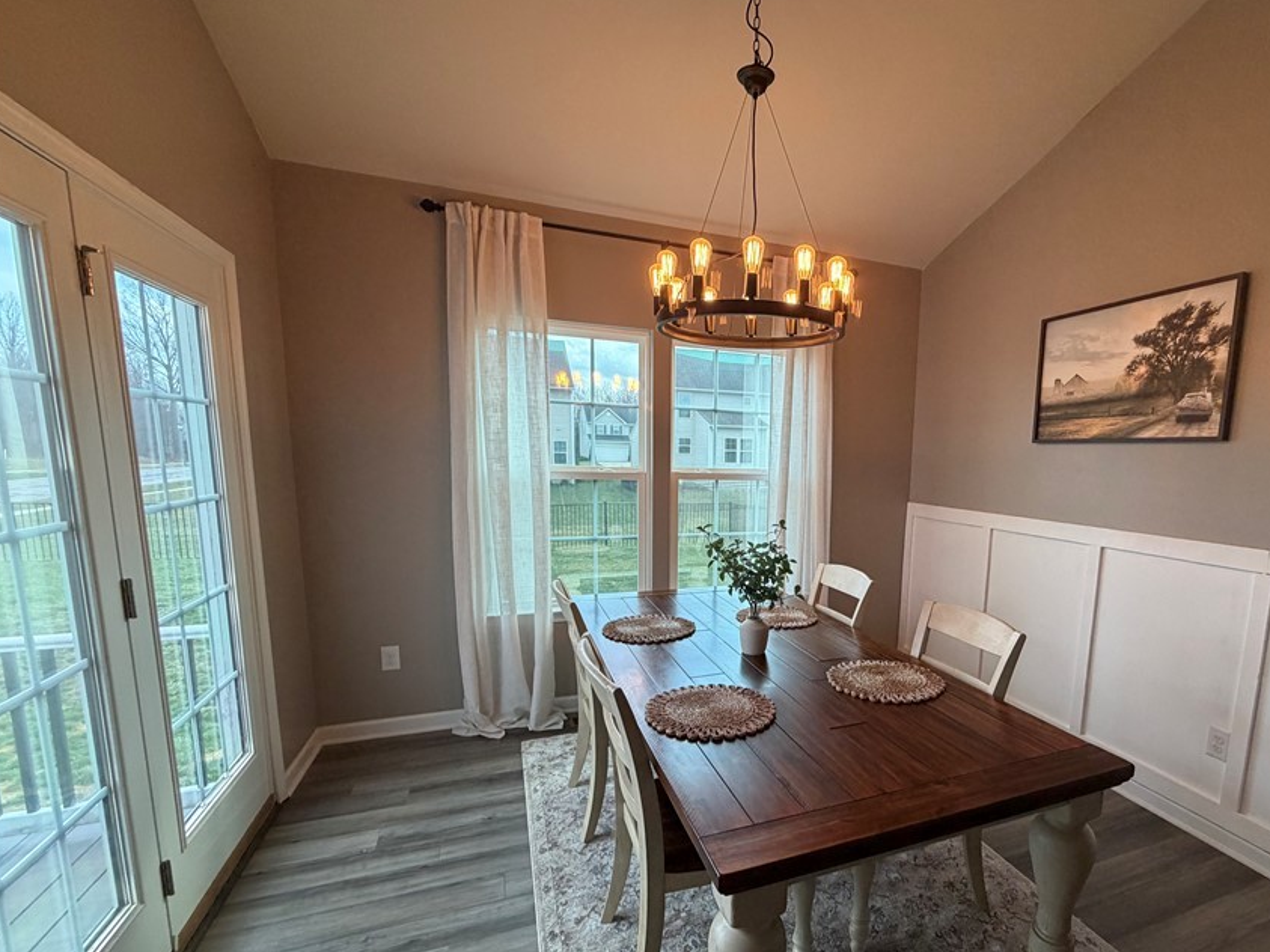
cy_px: 544
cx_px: 762
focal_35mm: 17
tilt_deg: -8.5
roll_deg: -1.9
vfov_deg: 74.3
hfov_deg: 89.9
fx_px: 624
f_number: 2.2
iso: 200
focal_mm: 2.22
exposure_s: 1/120
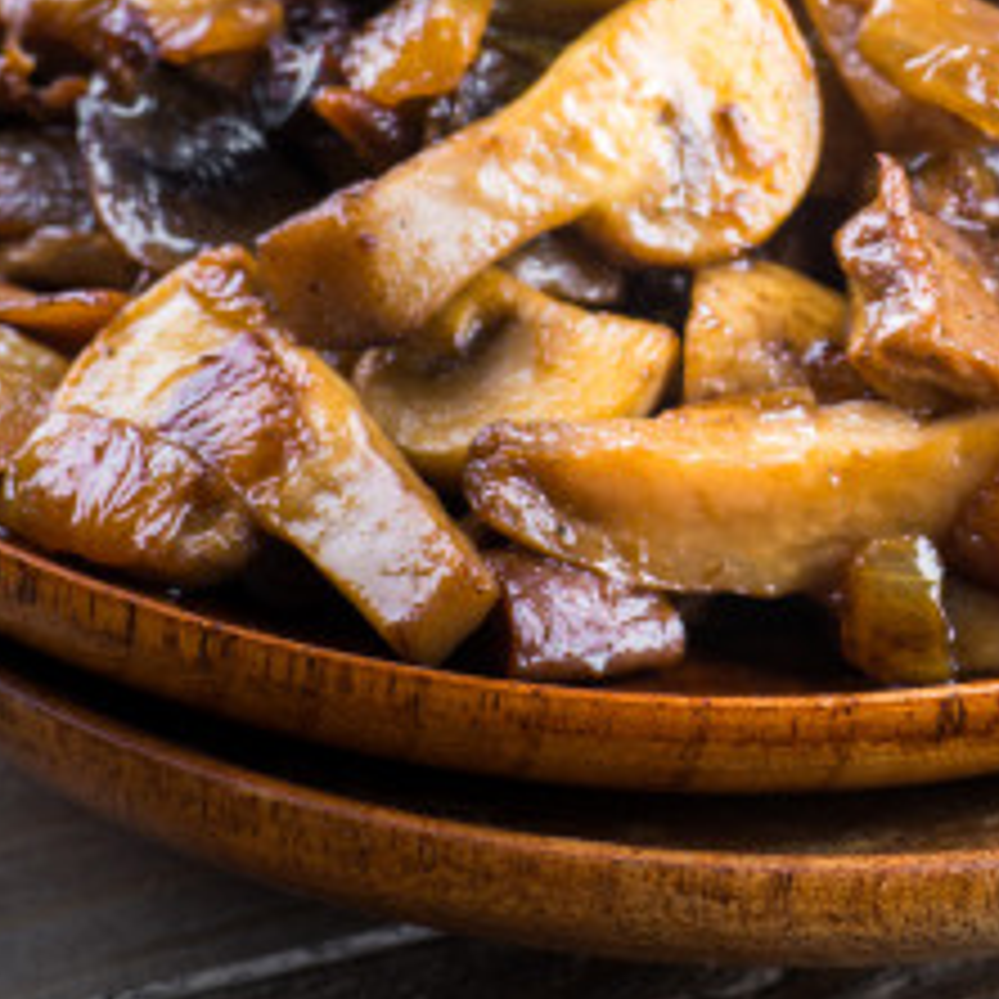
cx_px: 1107
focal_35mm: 188
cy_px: 52
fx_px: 6138
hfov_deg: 9.2
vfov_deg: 9.3
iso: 100
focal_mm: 70
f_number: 13
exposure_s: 1/125
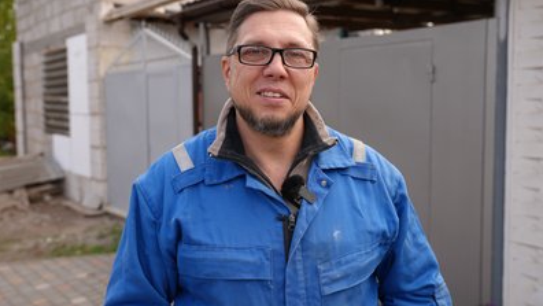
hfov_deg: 55.3
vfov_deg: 32.8
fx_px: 518
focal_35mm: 36
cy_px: 138
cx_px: 272
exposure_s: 1/200
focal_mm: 34
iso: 80
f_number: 4
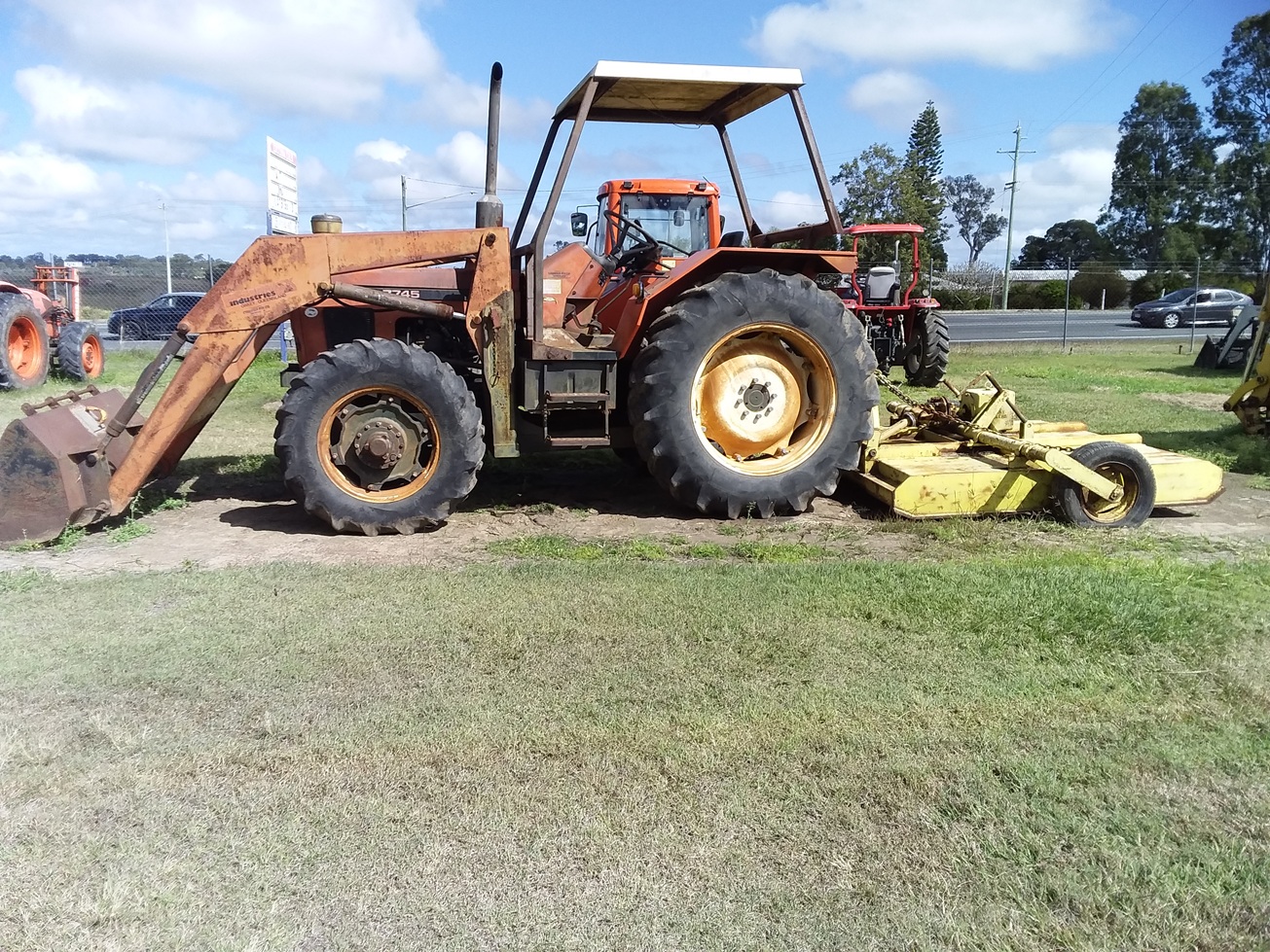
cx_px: 635
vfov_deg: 49.8
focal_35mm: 28
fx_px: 1027
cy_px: 476
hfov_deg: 63.4
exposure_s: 1/1522
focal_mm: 2.91
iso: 40
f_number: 1.9
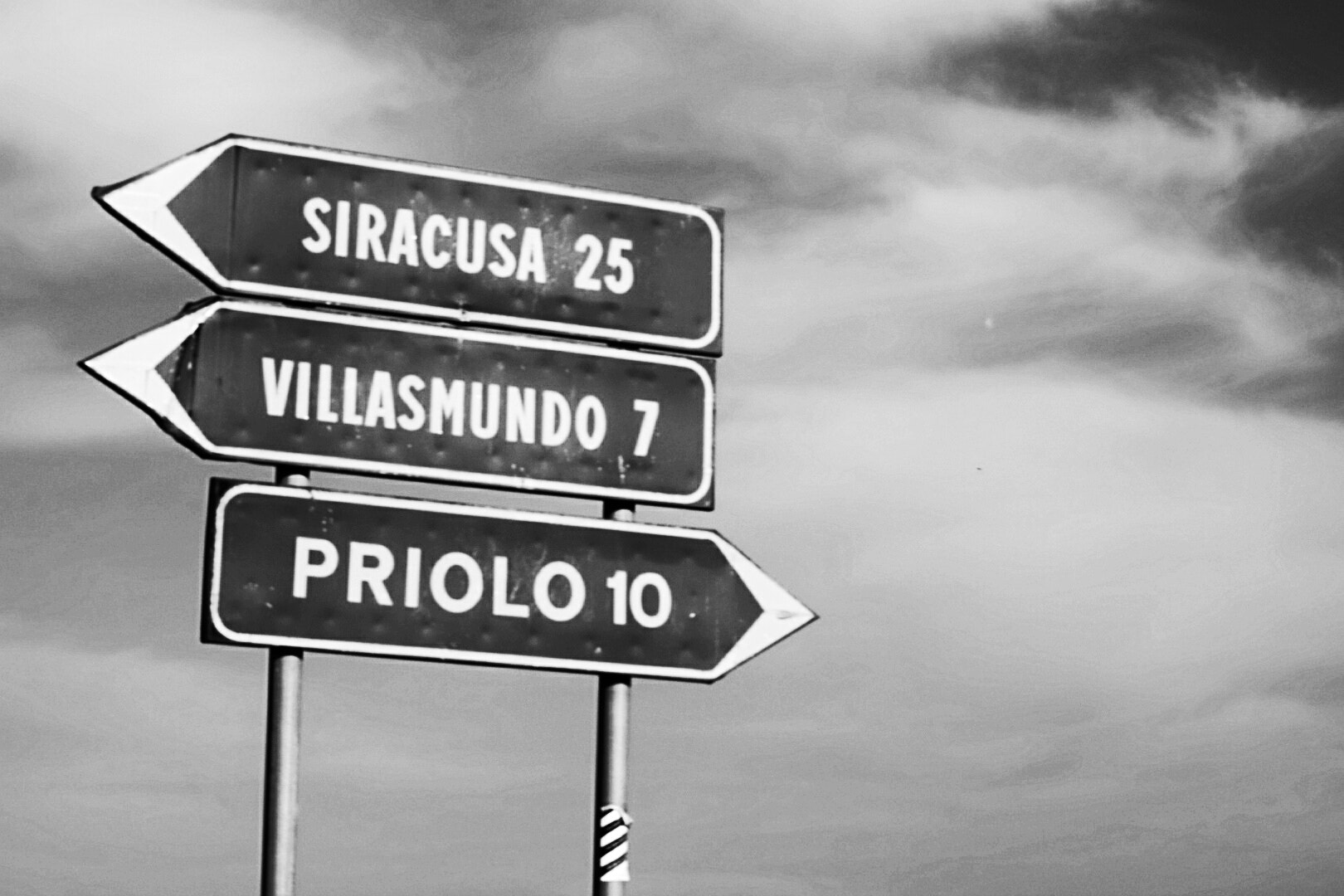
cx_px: 672
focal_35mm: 93
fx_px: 3472
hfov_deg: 21.9
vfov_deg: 14.7
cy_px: 448
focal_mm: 62
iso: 200
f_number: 11
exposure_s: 1/500
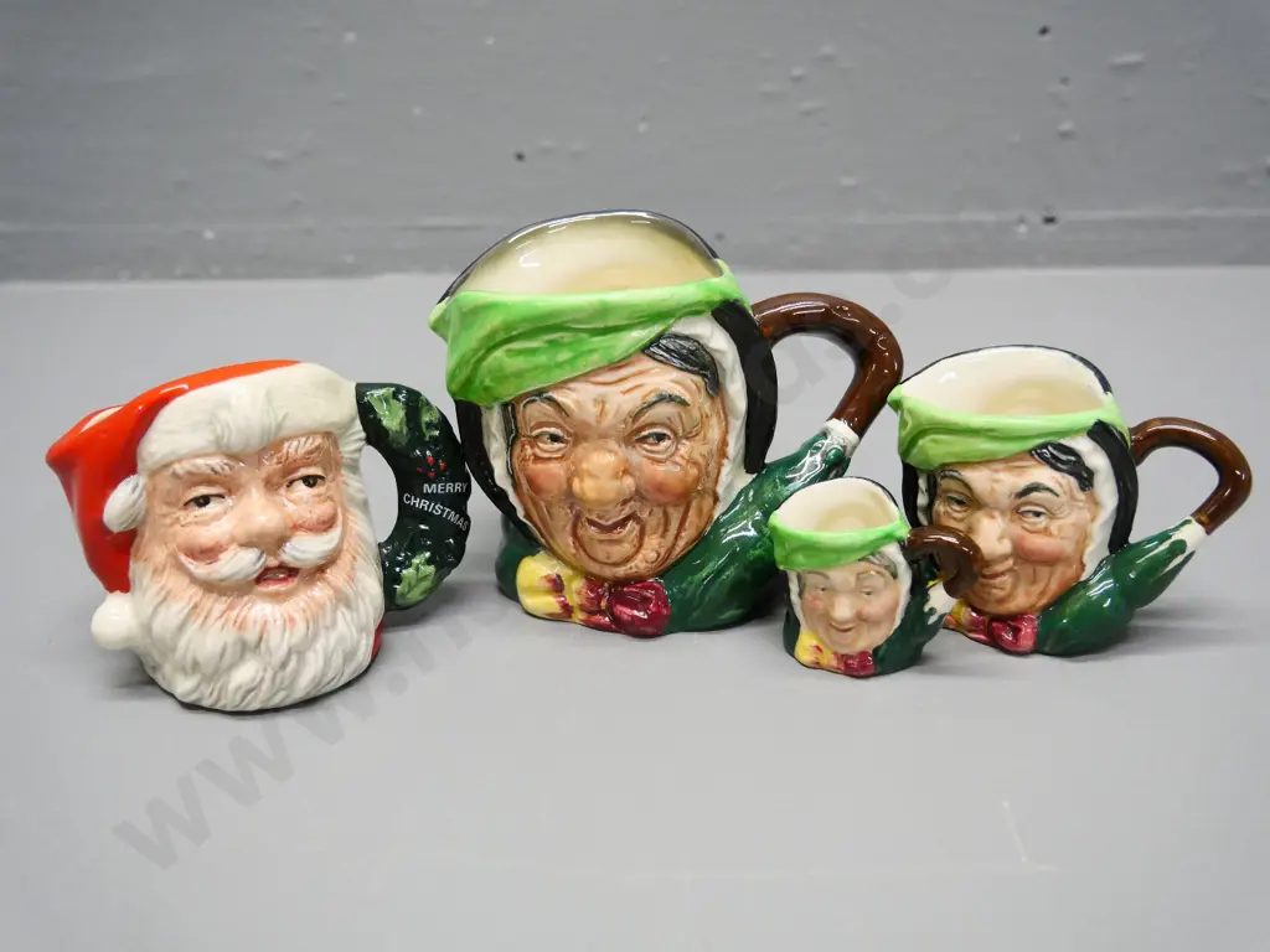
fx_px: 1321
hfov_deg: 51.4
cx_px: 635
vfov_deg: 39.7
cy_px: 476
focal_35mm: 36
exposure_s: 1/100
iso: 1600
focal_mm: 18
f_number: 4.5
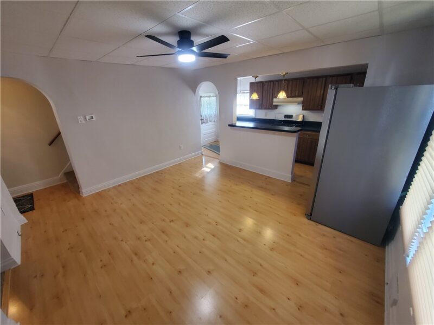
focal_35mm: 13
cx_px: 217
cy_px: 162
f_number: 2.2
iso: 320
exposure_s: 1/60
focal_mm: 1.8
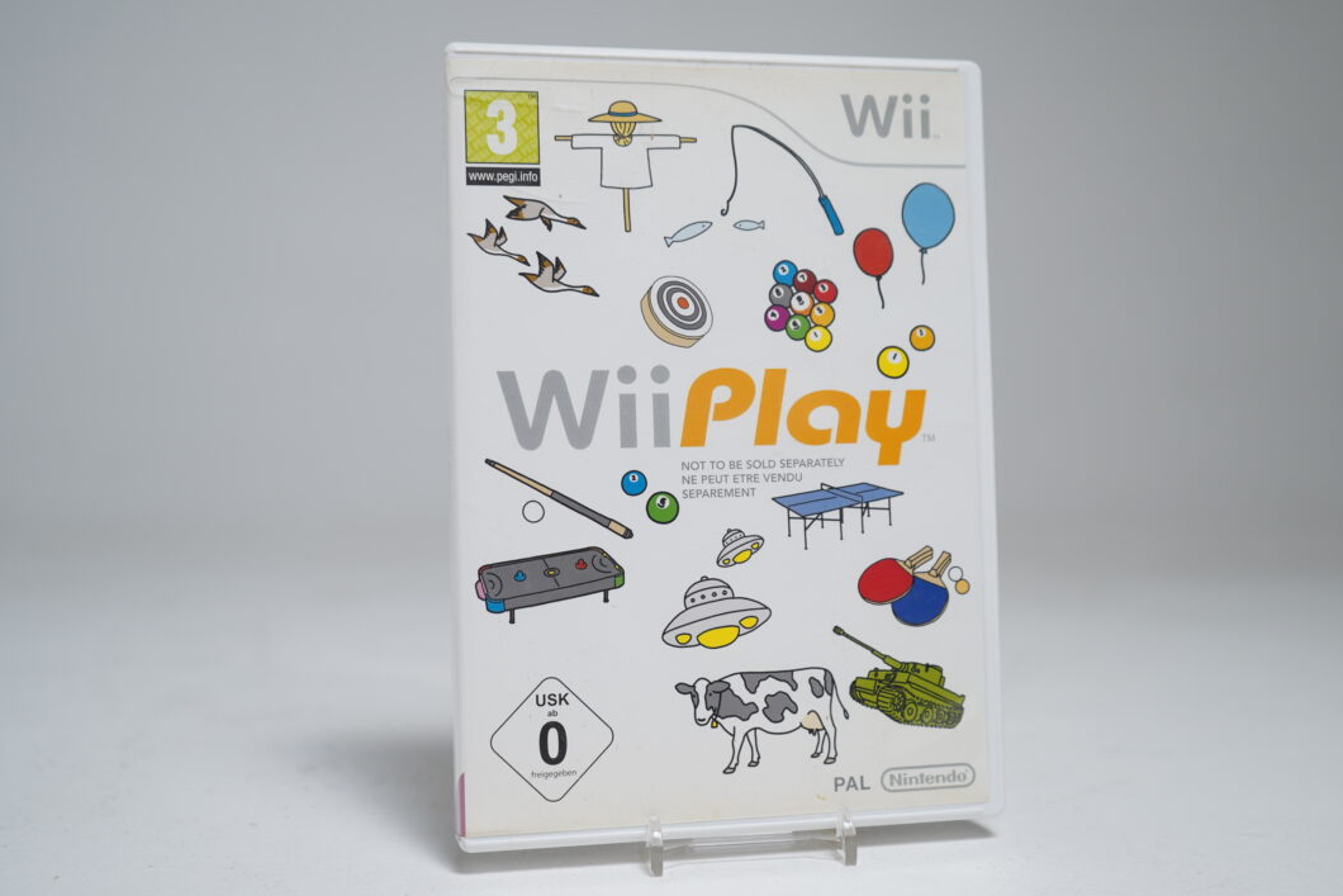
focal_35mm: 43
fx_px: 1604
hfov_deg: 45.4
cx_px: 711
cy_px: 449
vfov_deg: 31.2
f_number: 4
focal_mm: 38
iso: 160
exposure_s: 1/25
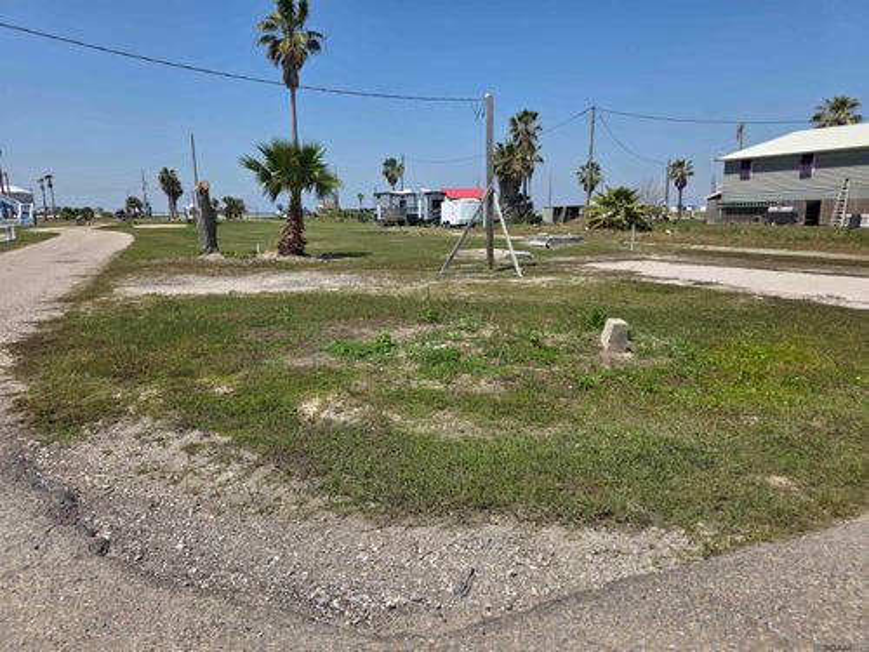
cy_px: 326
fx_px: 577
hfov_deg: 73.9
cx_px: 434
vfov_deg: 58.9
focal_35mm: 23
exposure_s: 1/7944
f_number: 1.7
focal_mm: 6.3
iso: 80
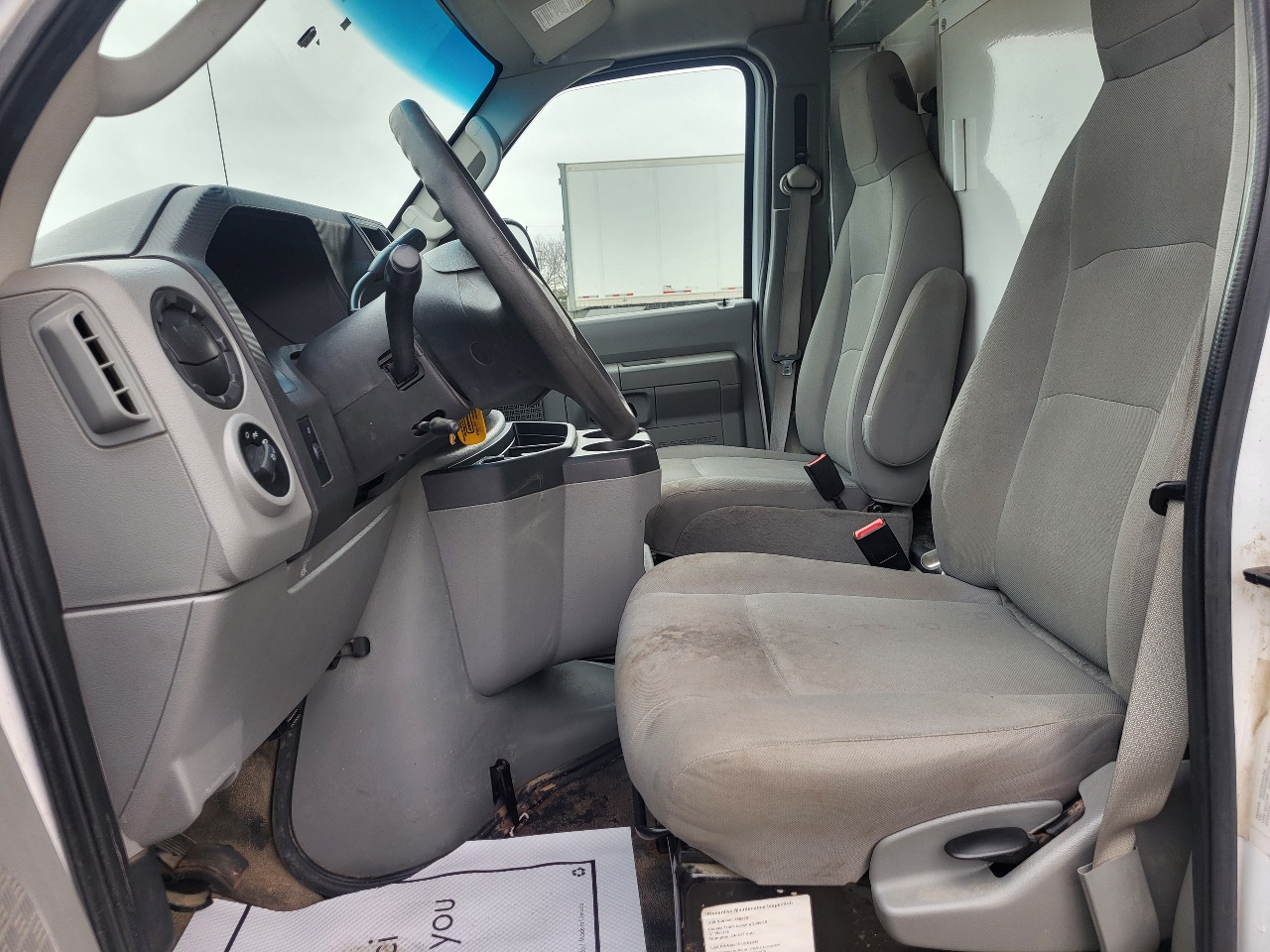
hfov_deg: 67.3
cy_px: 476
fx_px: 954
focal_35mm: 26
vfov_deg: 53.1
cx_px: 635
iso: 40
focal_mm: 5.4
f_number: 1.8
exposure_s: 1/131
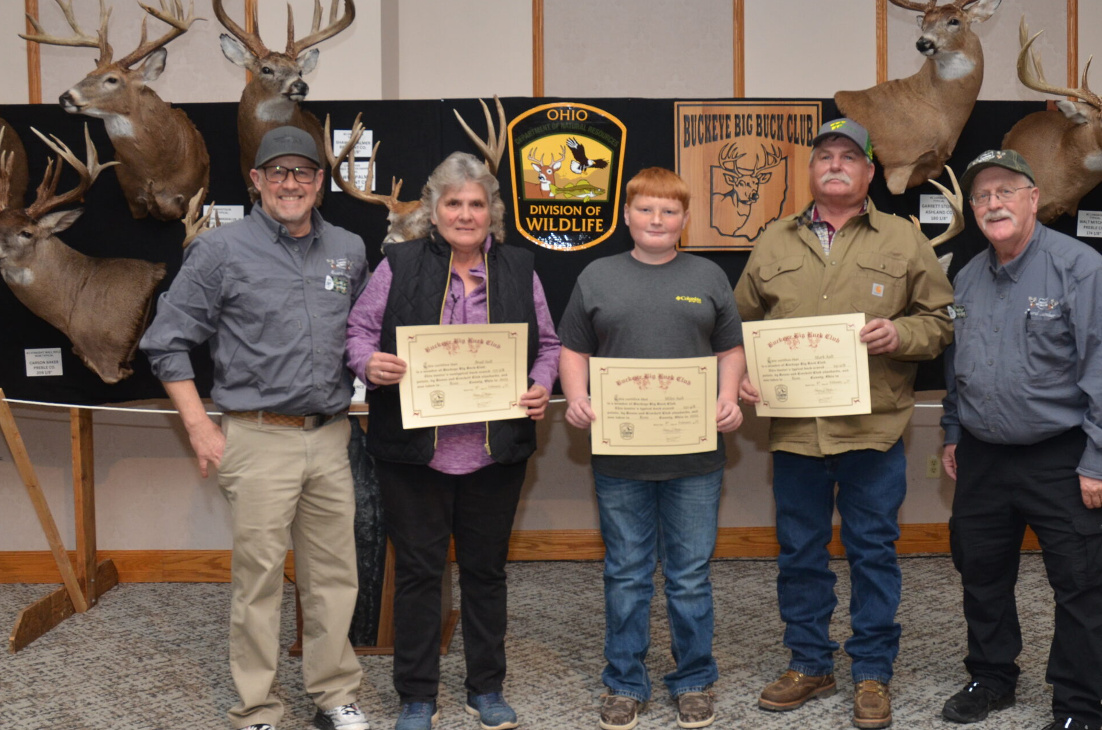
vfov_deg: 36.7
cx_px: 637
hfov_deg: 53.0
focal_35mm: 36
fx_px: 1100
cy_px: 397
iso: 500
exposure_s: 1/60
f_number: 6.3
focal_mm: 18
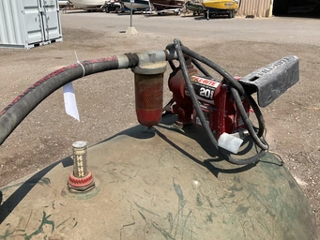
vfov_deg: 41.8
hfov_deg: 53.9
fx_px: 314
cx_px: 159
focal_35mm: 34
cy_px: 113
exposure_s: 1/2058
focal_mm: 3
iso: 25
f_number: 1.8
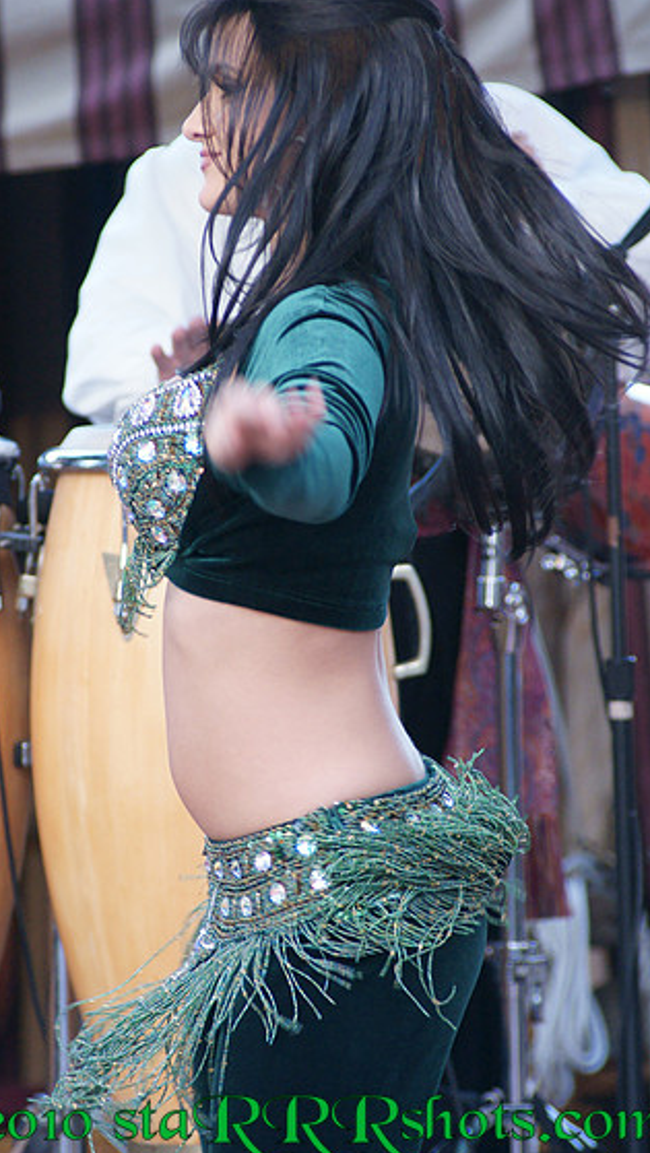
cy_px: 573
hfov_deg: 3.7
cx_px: 294
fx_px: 9975
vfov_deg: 6.6
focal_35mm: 326
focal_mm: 200
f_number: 4.5
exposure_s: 1/160
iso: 1600
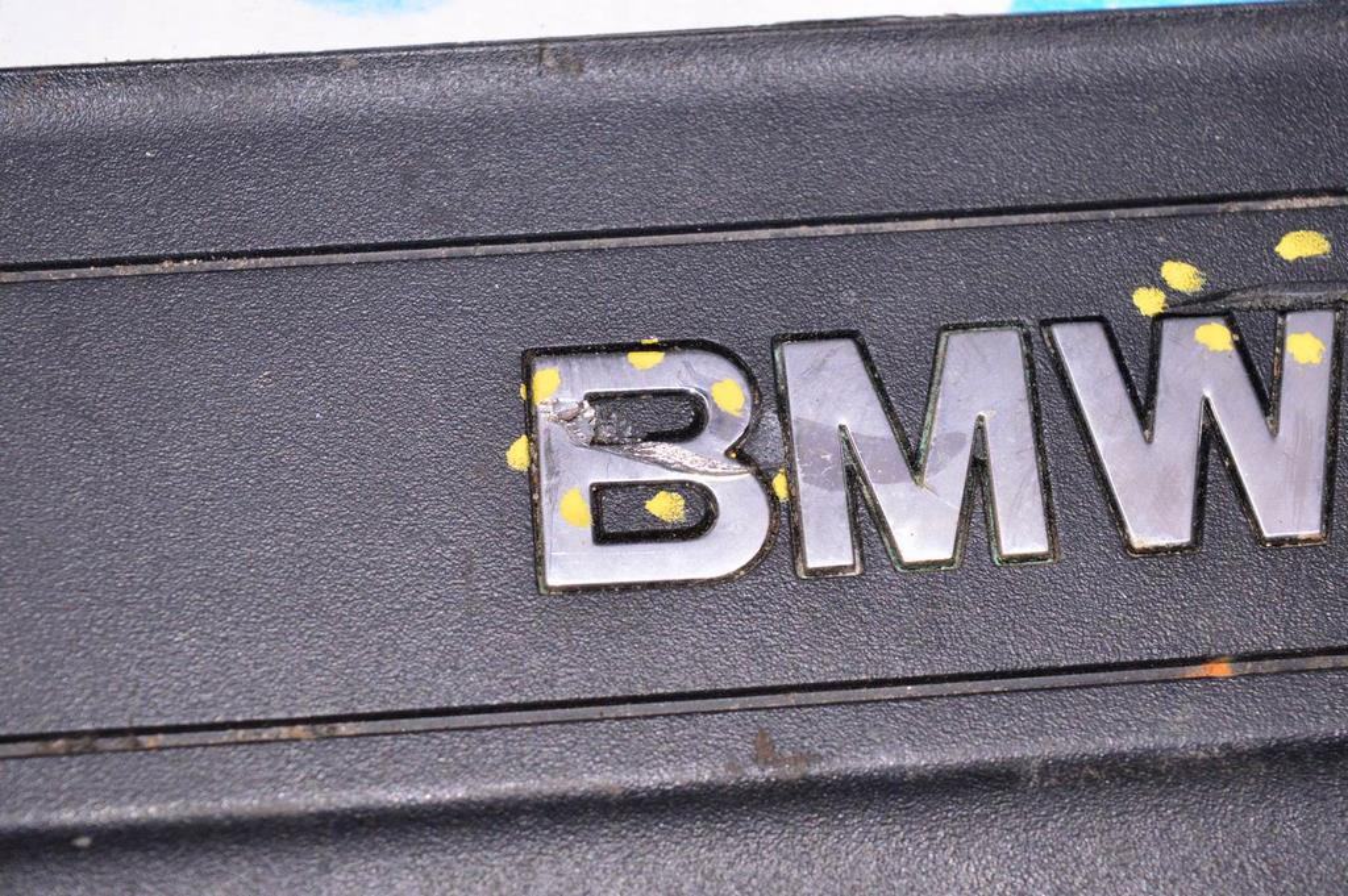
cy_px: 448
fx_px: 3087
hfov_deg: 24.6
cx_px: 674
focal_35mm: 82
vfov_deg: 16.5
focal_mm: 55
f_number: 8
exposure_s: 1/200
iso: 1600
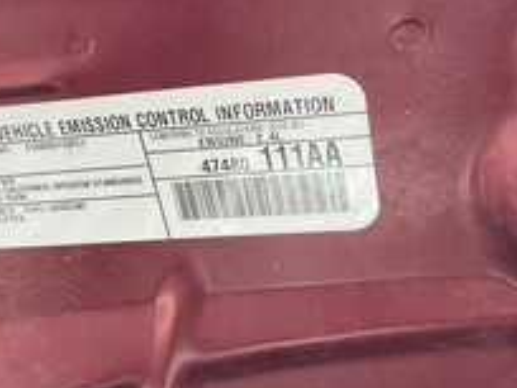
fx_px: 851
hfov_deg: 33.6
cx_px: 182
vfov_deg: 25.7
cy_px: 210
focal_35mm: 57
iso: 25
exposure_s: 1/190
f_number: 1.8
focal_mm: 3
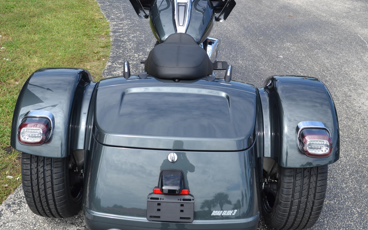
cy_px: 94
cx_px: 180
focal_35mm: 43
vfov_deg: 29.8
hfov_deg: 46.2
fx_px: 431
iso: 100
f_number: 6.3
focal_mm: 20
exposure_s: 1/200
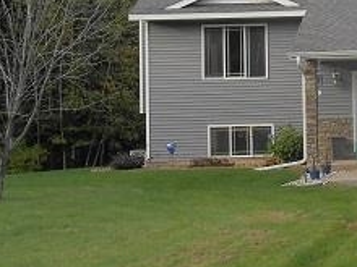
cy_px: 23
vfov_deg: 11.0
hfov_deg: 14.2
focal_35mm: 134
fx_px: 1382
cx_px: 453
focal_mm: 8.3
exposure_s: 1/200
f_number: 4
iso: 80
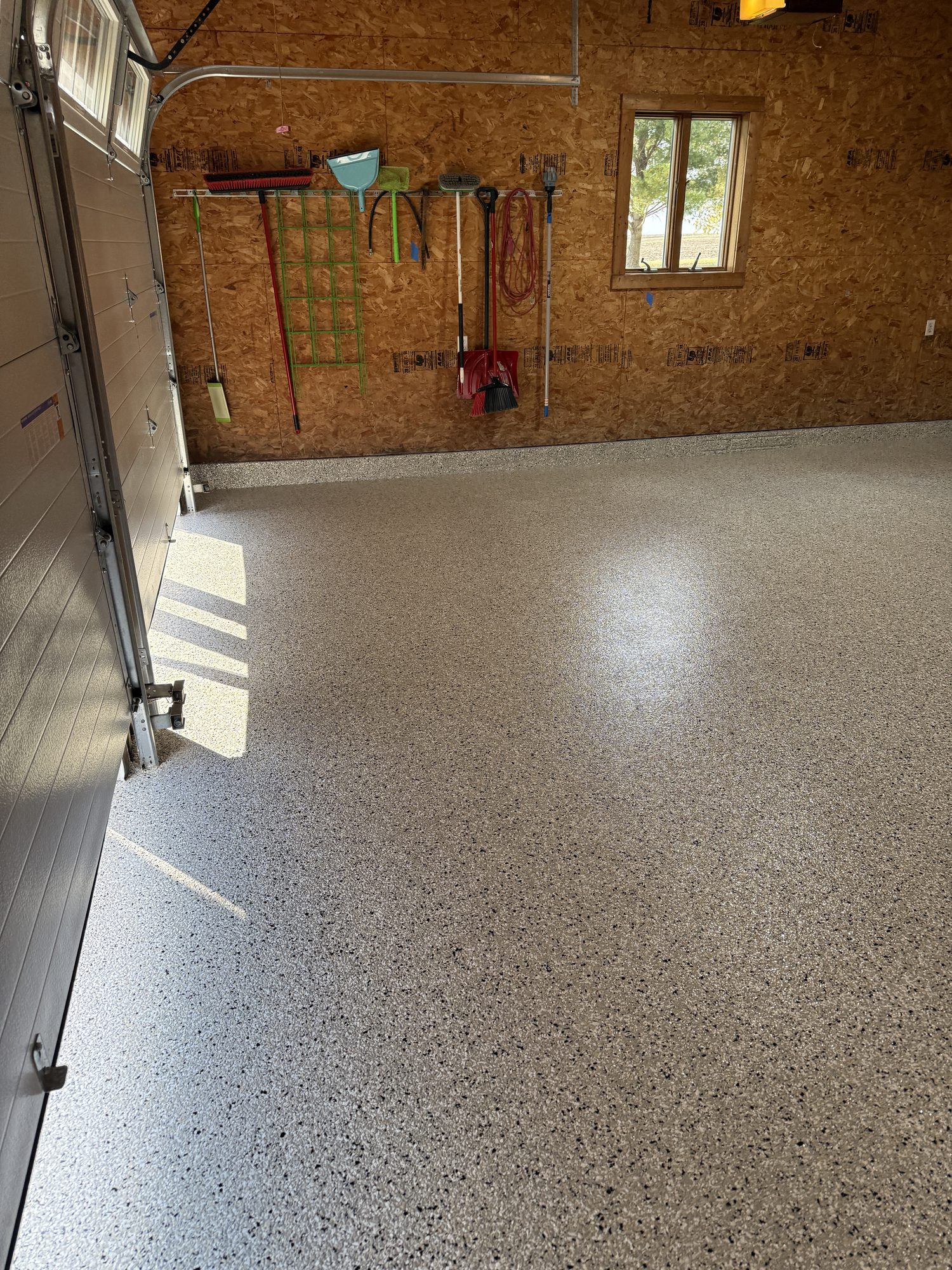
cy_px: 635
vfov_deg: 71.6
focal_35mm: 24
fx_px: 880
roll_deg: -2.1
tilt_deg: -26.5
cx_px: 476
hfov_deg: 56.8
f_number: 1.78
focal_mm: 6.76
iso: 125
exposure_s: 1/207
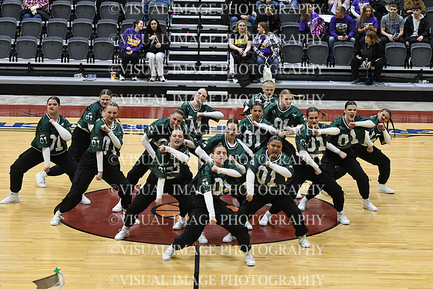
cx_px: 216
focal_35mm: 117
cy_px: 144
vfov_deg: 11.7
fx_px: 1408
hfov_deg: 17.5
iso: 3200
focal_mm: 78
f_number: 4
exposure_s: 1/250
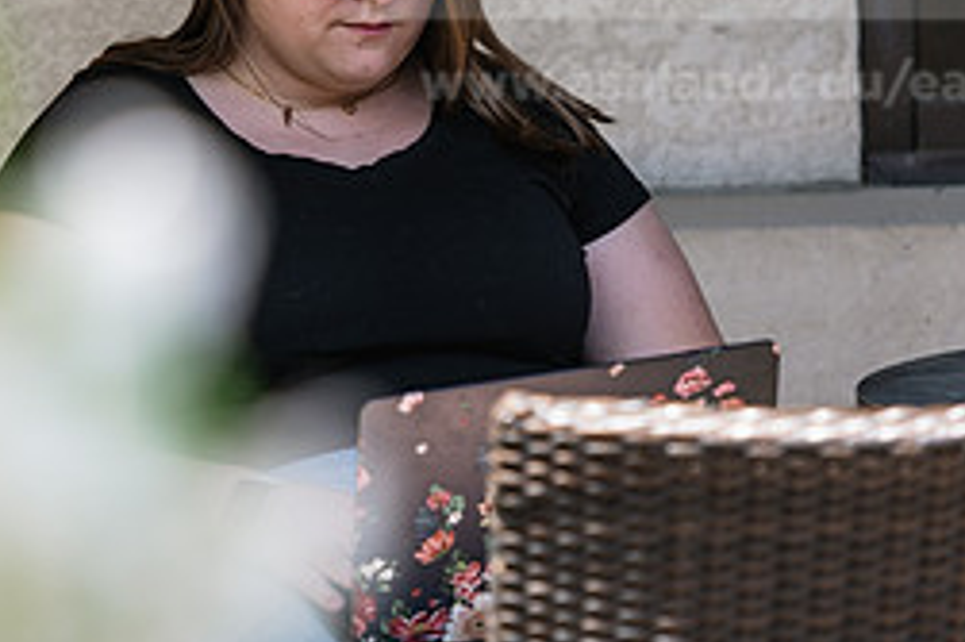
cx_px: 246
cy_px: 163
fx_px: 9911
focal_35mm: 370
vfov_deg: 3.7
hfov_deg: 5.6
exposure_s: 1/200
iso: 50
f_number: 2.8
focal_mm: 160
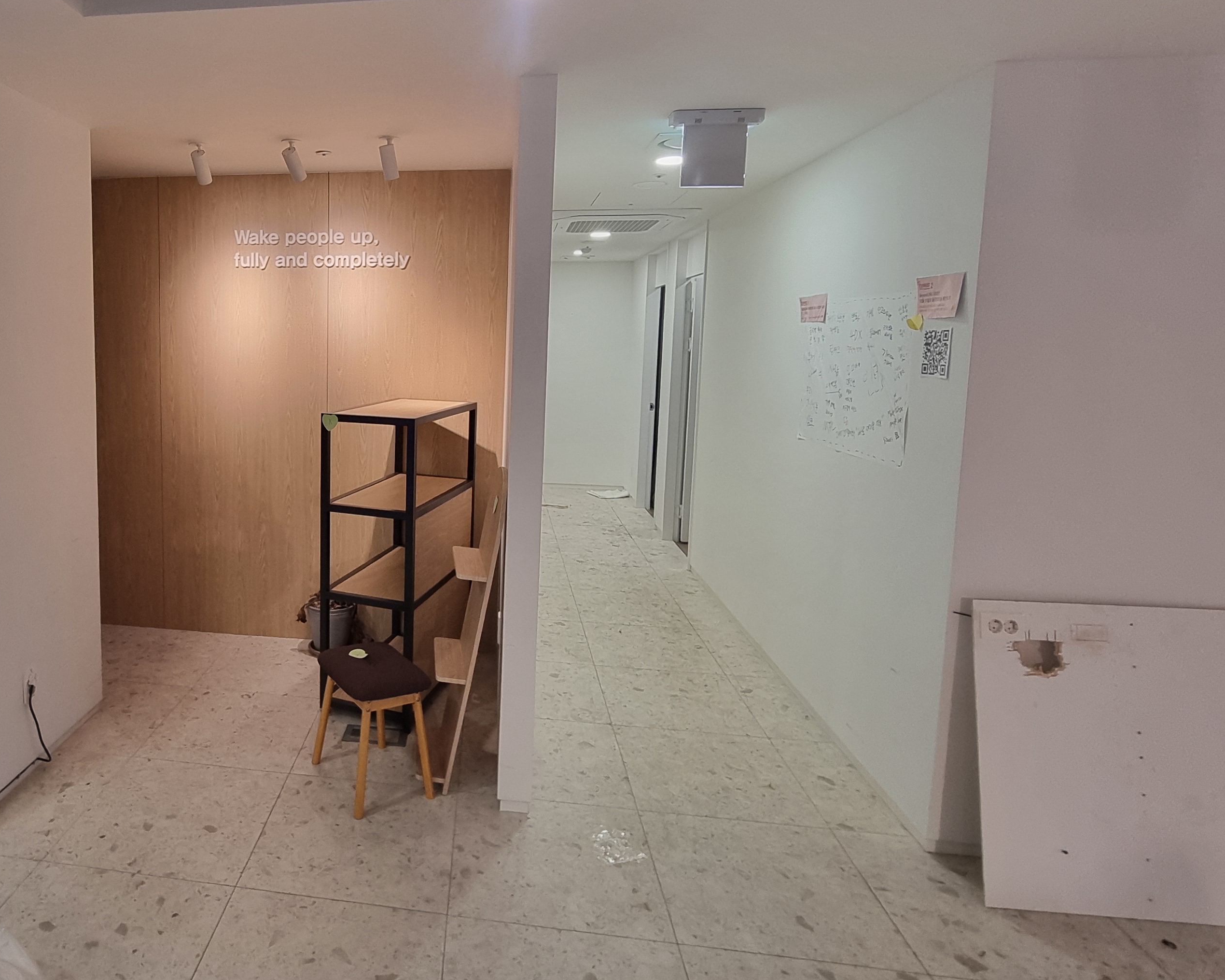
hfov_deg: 76.8
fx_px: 725
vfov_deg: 67.5
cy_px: 395
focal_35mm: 20
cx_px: 372
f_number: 2.2
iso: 200
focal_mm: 2.2
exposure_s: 1/60
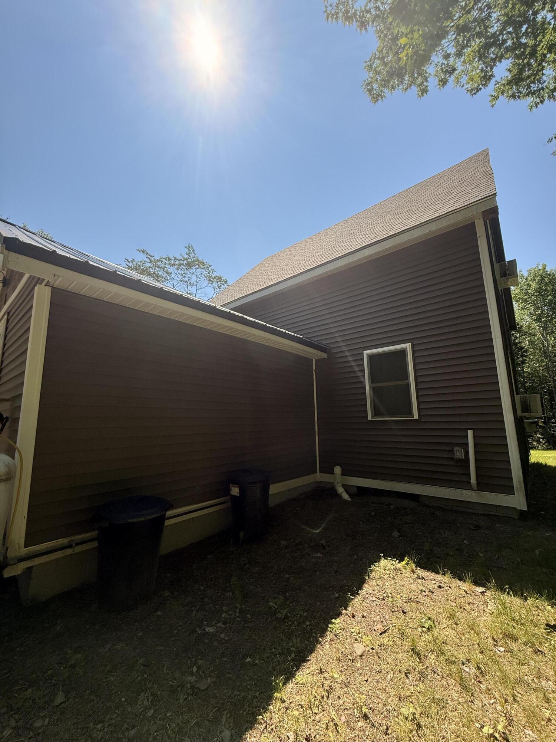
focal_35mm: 14
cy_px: 371
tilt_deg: +12.2
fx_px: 300
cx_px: 278
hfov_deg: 85.7
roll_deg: +1.2
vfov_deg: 102.1
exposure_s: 1/2092
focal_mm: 2.22
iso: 64
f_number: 2.2
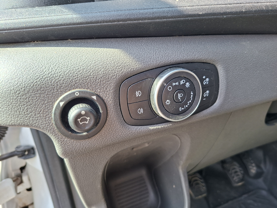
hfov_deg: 73.9
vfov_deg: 58.9
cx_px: 138
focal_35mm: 23
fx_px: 184
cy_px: 104
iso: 50
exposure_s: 1/121
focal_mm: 5.54
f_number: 1.8
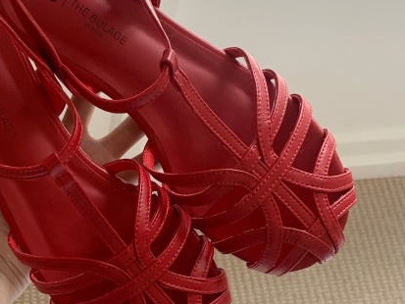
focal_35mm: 63
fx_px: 737
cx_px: 61
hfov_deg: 29.7
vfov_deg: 23.0
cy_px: 231
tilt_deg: -64.3
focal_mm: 4.25
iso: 100
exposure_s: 1/60
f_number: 1.8
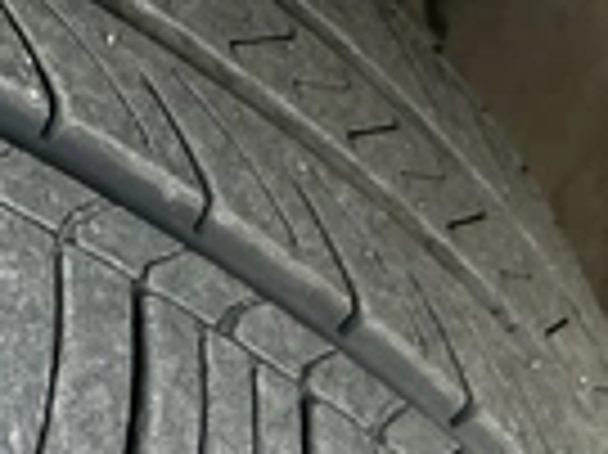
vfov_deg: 17.2
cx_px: -153
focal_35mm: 83
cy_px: 481
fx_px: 1457
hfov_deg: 21.6
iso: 50
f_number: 1.8
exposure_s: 1/122
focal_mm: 3
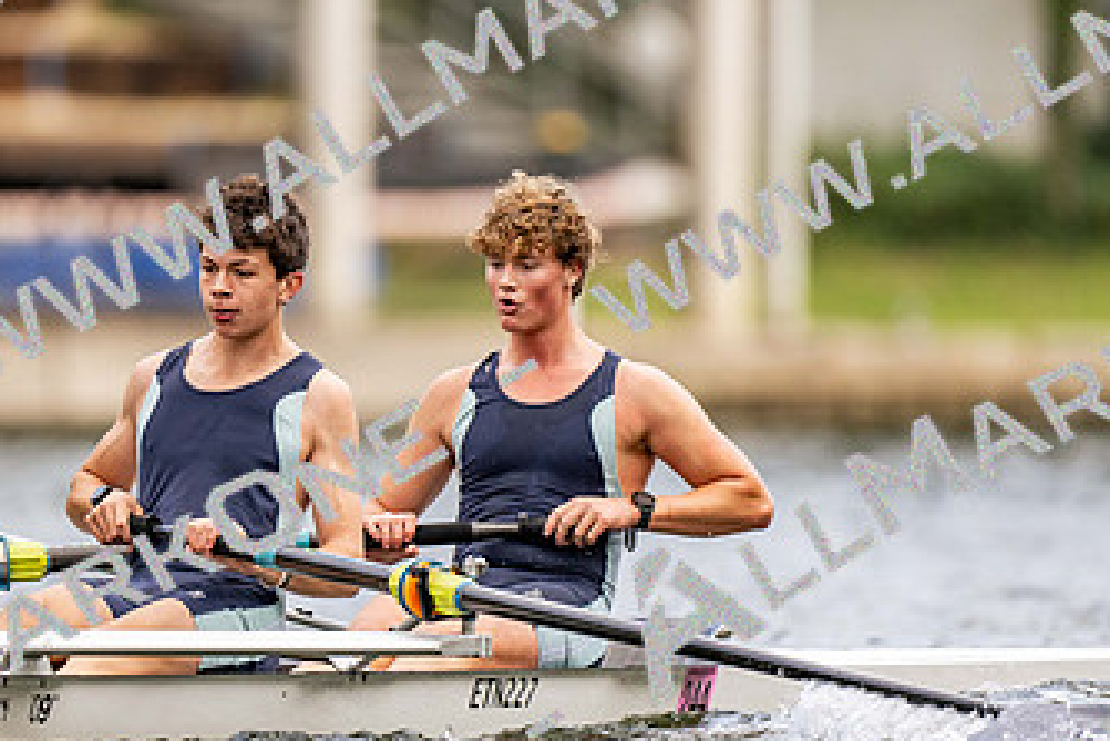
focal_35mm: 1042
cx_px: 349
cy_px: 390
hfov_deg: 2.0
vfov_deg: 1.3
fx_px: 32141
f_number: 4
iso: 560
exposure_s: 1/2500
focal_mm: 600
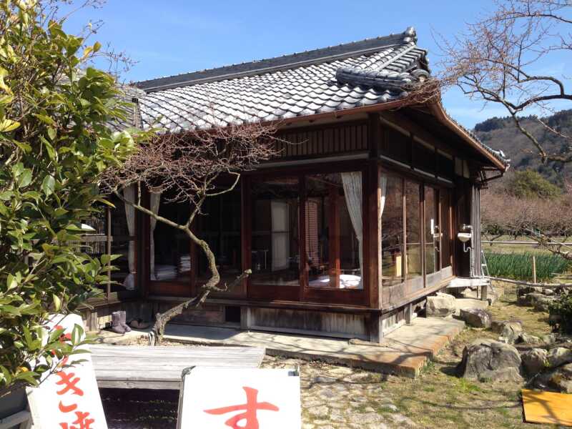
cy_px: 214
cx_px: 286
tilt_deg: +1.2
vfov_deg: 42.9
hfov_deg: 55.4
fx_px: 545
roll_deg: -0.7
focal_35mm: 33
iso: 50
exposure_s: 1/763
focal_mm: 4.12
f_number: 2.4
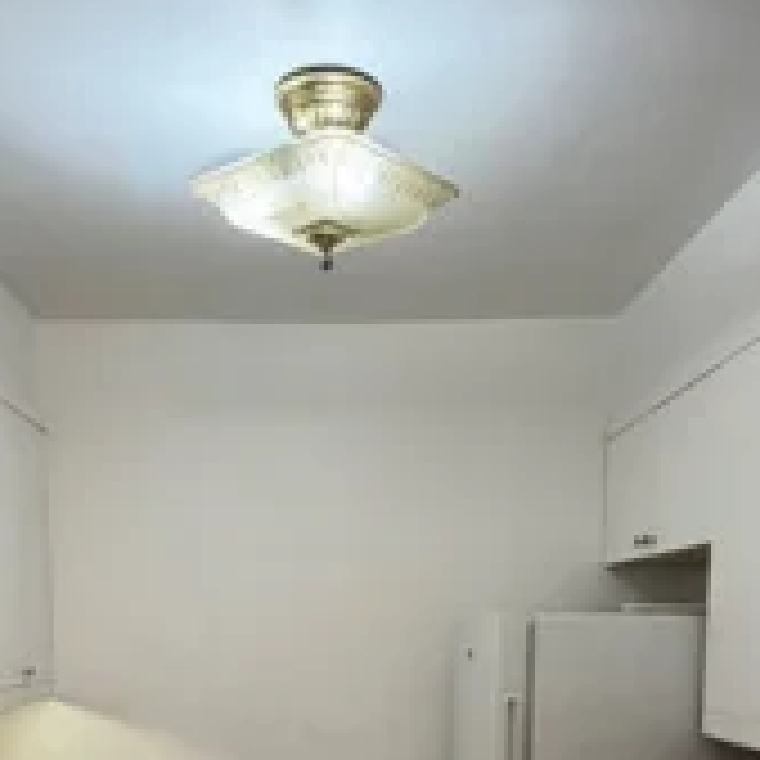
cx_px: 319
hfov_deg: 40.8
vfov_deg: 36.4
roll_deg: +0.4
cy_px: 778
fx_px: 1018
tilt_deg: -8.0
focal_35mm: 41
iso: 200
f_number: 2.2
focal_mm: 2.22
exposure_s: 1/120
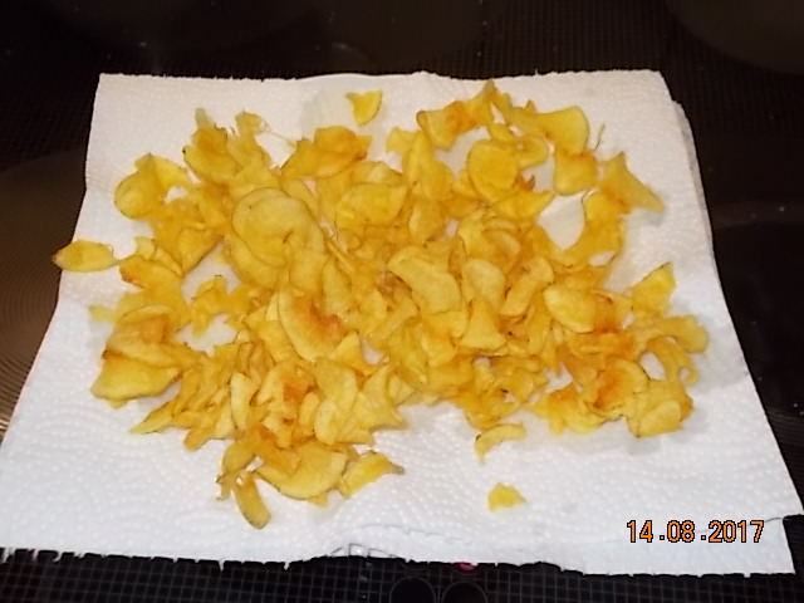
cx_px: 402
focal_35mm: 44
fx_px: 1022
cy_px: 302
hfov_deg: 42.9
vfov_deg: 32.9
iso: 200
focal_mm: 7.9
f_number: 4.2
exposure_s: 1/30
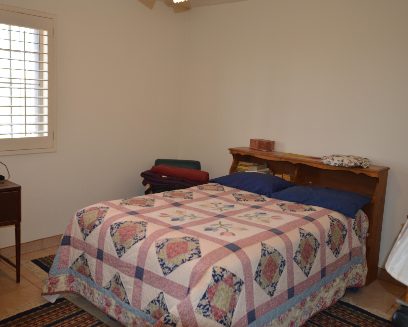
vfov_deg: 42.2
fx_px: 423
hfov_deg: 51.4
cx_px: 175
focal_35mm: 35
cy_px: 162
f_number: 4
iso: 400
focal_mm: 20
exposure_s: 1/80
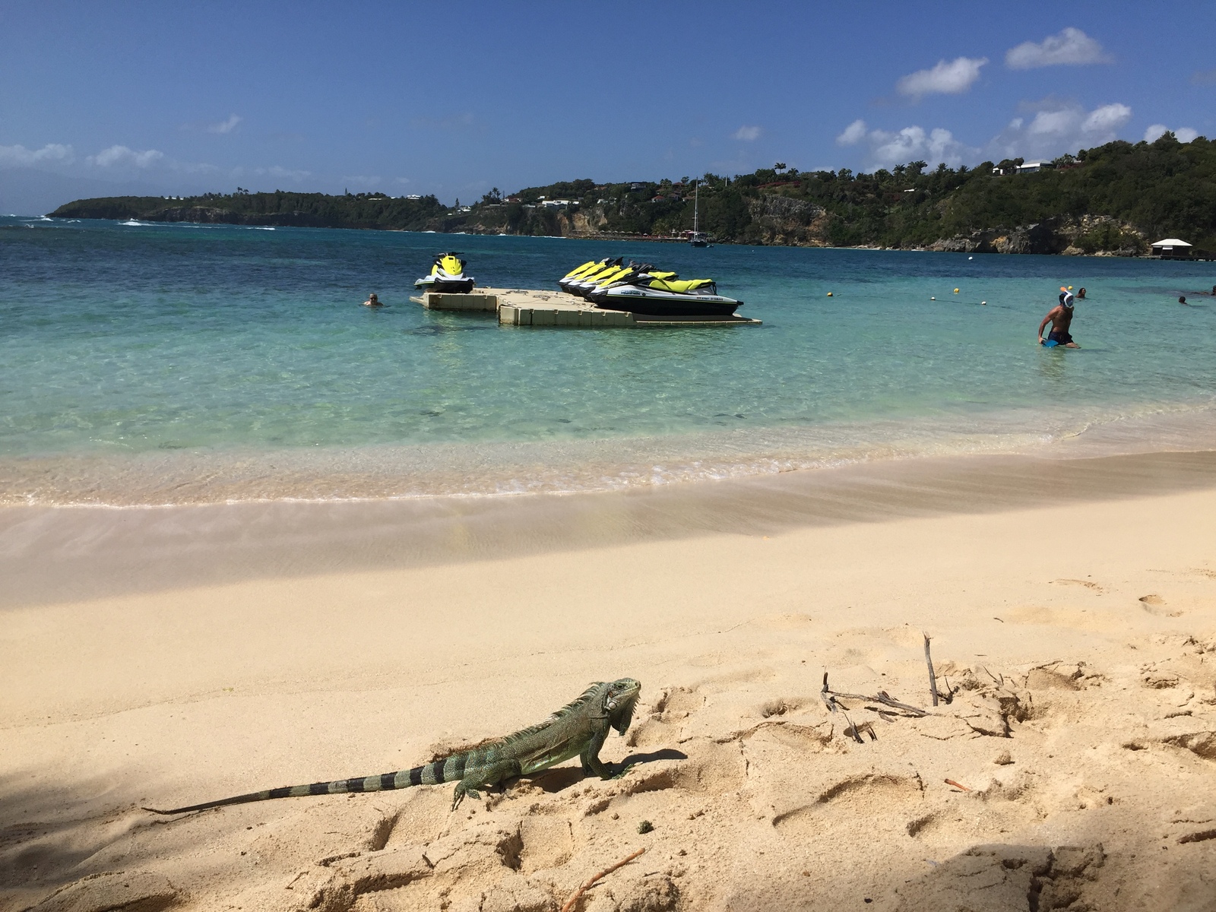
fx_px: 1019
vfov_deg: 48.2
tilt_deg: -12.2
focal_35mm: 29
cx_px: 608
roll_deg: -2.0
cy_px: 456
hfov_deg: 61.7
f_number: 2.2
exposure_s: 1/4405
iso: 32
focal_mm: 4.15
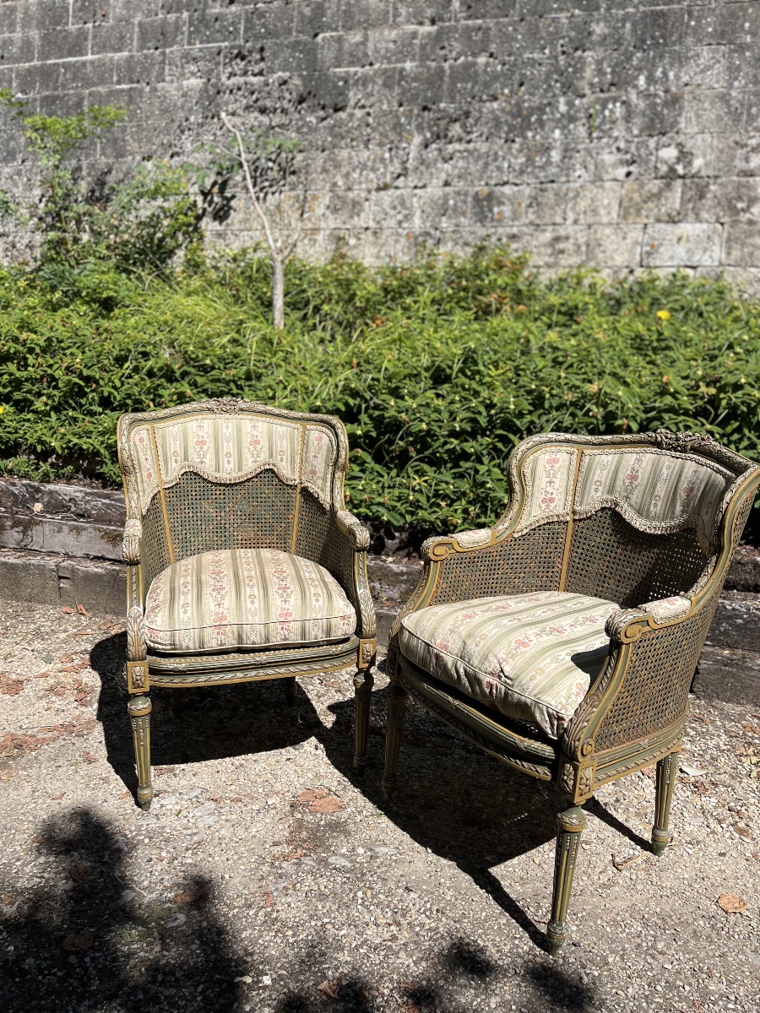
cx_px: 380
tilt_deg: -11.0
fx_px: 761
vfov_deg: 67.3
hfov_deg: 53.1
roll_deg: -1.1
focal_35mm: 26
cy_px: 506
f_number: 1.6
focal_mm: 5.1
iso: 50
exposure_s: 1/3745
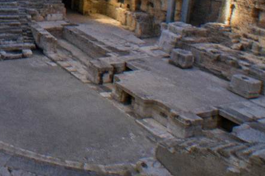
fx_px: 581
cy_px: 12
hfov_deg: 24.0
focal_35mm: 79
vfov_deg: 17.0
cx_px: -26
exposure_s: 1/400
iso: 640
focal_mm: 35
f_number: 7.1
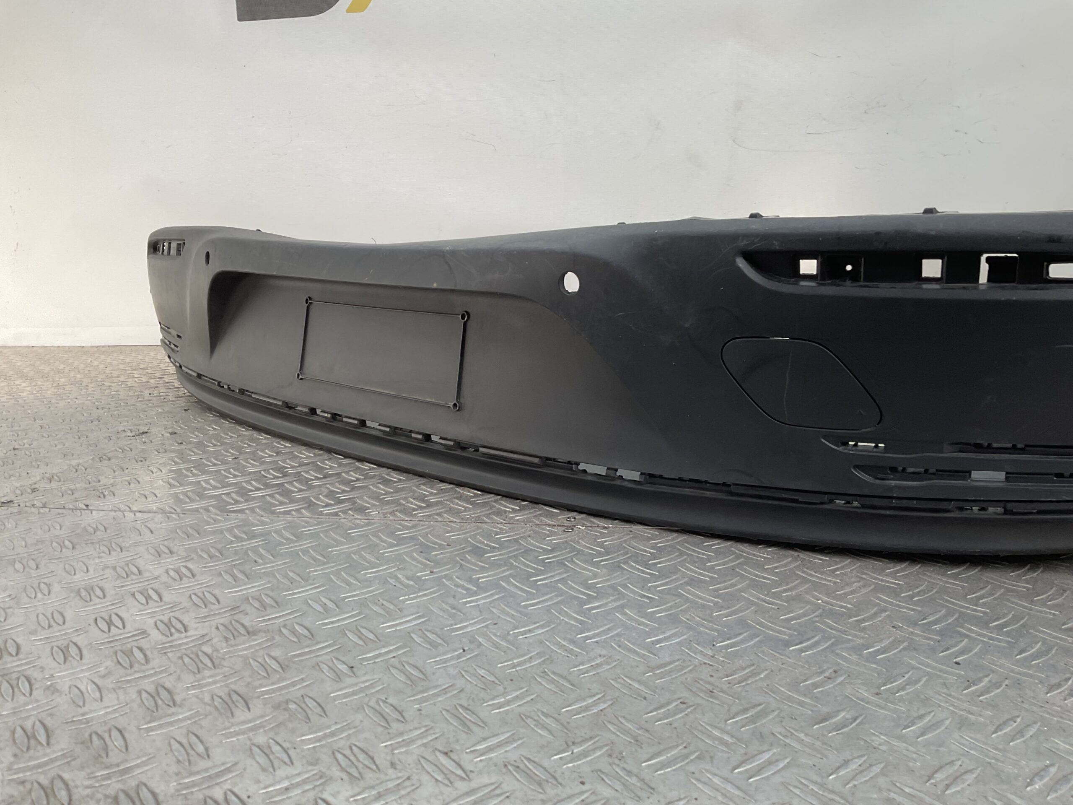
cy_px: 402
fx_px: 899
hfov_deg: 61.7
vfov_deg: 48.2
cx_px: 536
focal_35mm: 29
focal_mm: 3
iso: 16
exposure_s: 1/125
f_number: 1.8
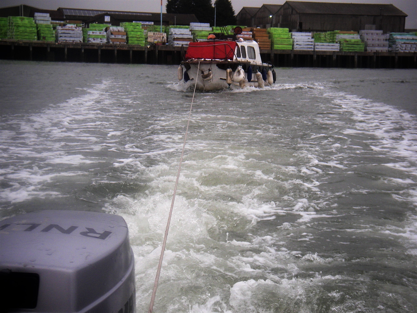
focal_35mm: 72
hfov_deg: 27.0
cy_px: 156
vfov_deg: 20.4
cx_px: 208
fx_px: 867
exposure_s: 1/200
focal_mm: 11.9
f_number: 3.8
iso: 80
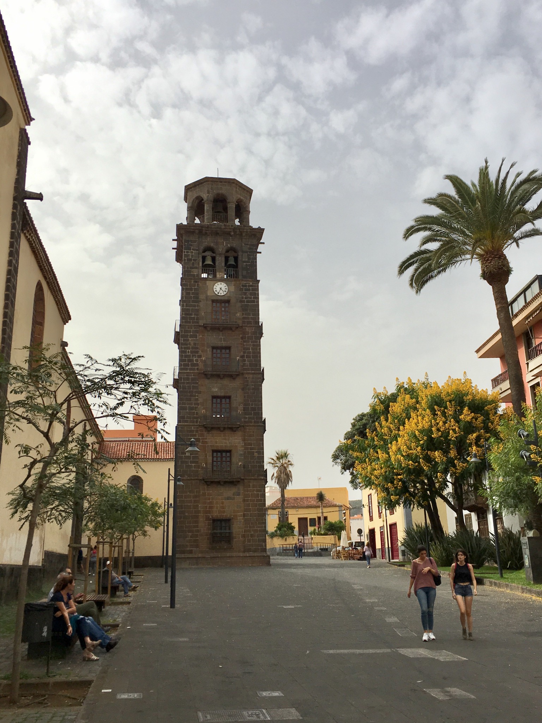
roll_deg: +0.2
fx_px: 605
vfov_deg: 61.7
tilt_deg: +17.9
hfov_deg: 48.2
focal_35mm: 29
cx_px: 271
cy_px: 362
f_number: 2.2
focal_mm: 4.15
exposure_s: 1/2331
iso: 25
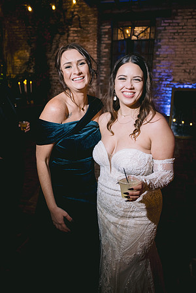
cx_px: 98
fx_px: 229
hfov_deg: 46.4
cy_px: 146
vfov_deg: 65.5
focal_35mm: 28
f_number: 2.8
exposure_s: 1/60
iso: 1000
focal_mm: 28
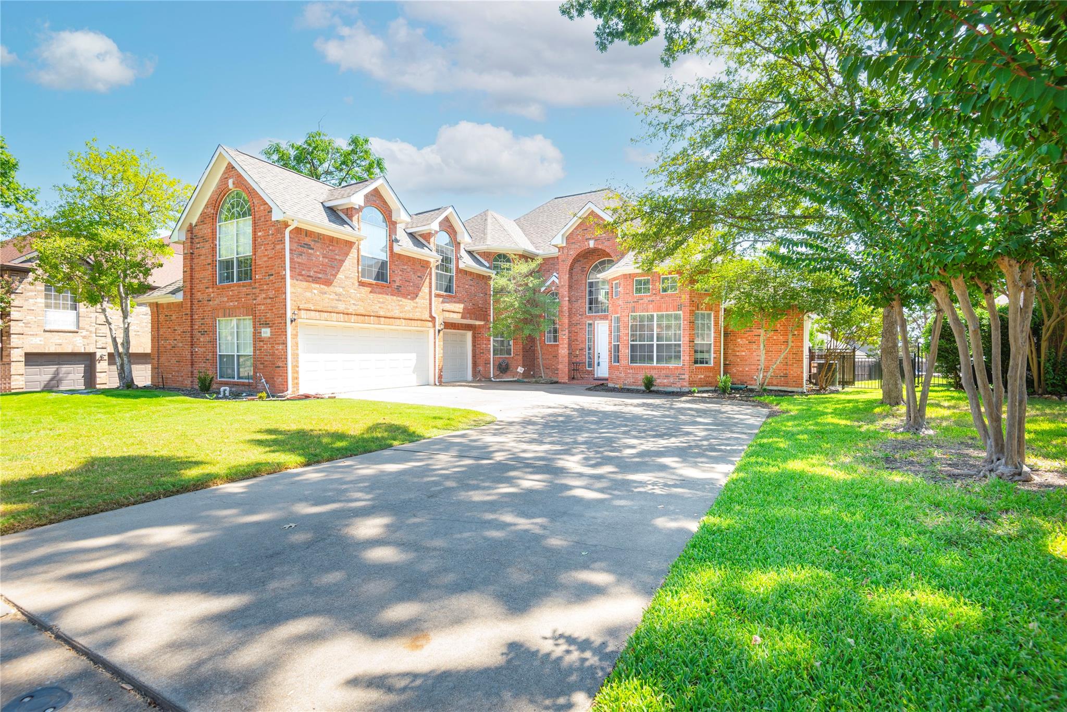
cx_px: 534
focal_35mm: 16
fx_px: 474
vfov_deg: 73.8
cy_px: 356
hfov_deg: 96.7
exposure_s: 1/80
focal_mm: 16
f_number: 7.1
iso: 100
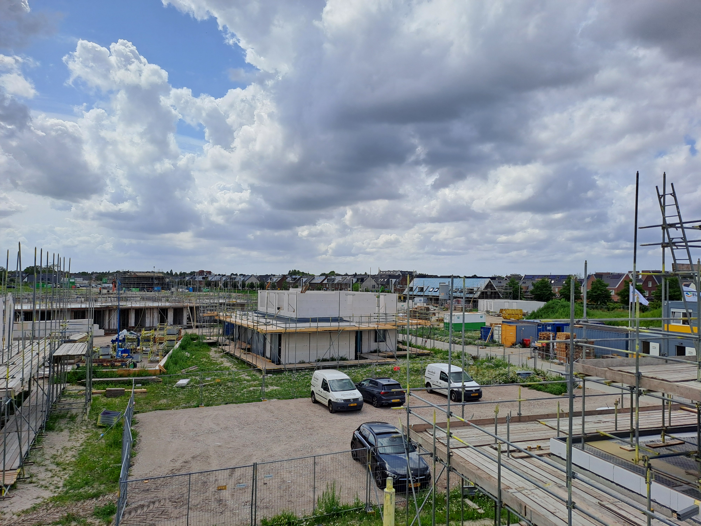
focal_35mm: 25
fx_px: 506
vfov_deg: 54.9
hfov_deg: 69.4
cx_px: 350
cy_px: 263
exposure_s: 1/2703
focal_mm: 4.65
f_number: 1.8
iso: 32
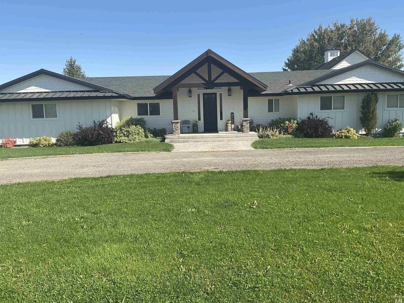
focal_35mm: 29
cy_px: 154
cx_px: 209
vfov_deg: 48.2
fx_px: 338
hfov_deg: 61.6
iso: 25
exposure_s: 1/1311
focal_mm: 3
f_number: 1.8
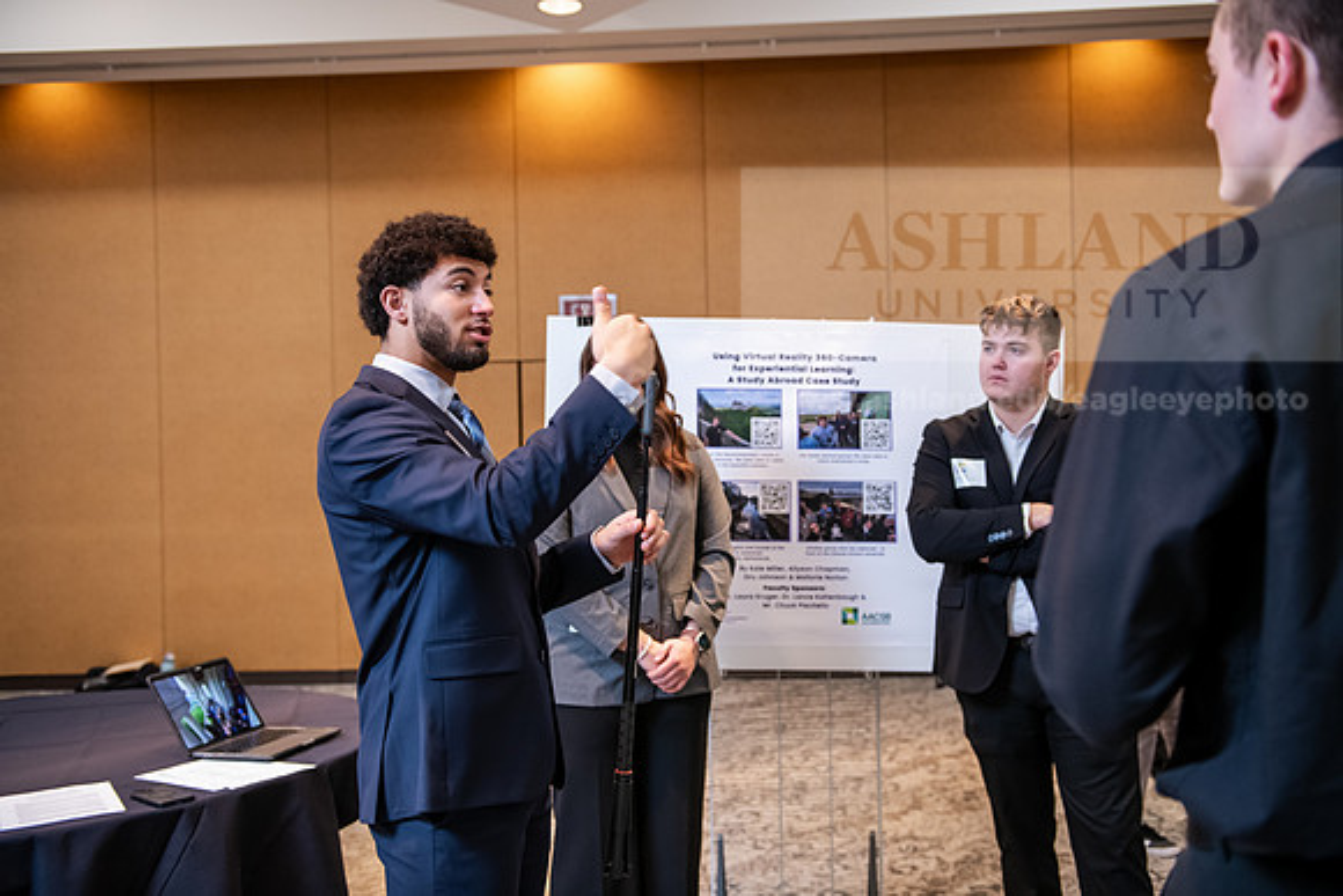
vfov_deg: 36.9
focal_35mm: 36
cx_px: 672
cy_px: 448
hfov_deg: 53.1
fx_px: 1343
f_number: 3.2
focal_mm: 36
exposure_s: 1/160
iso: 2000
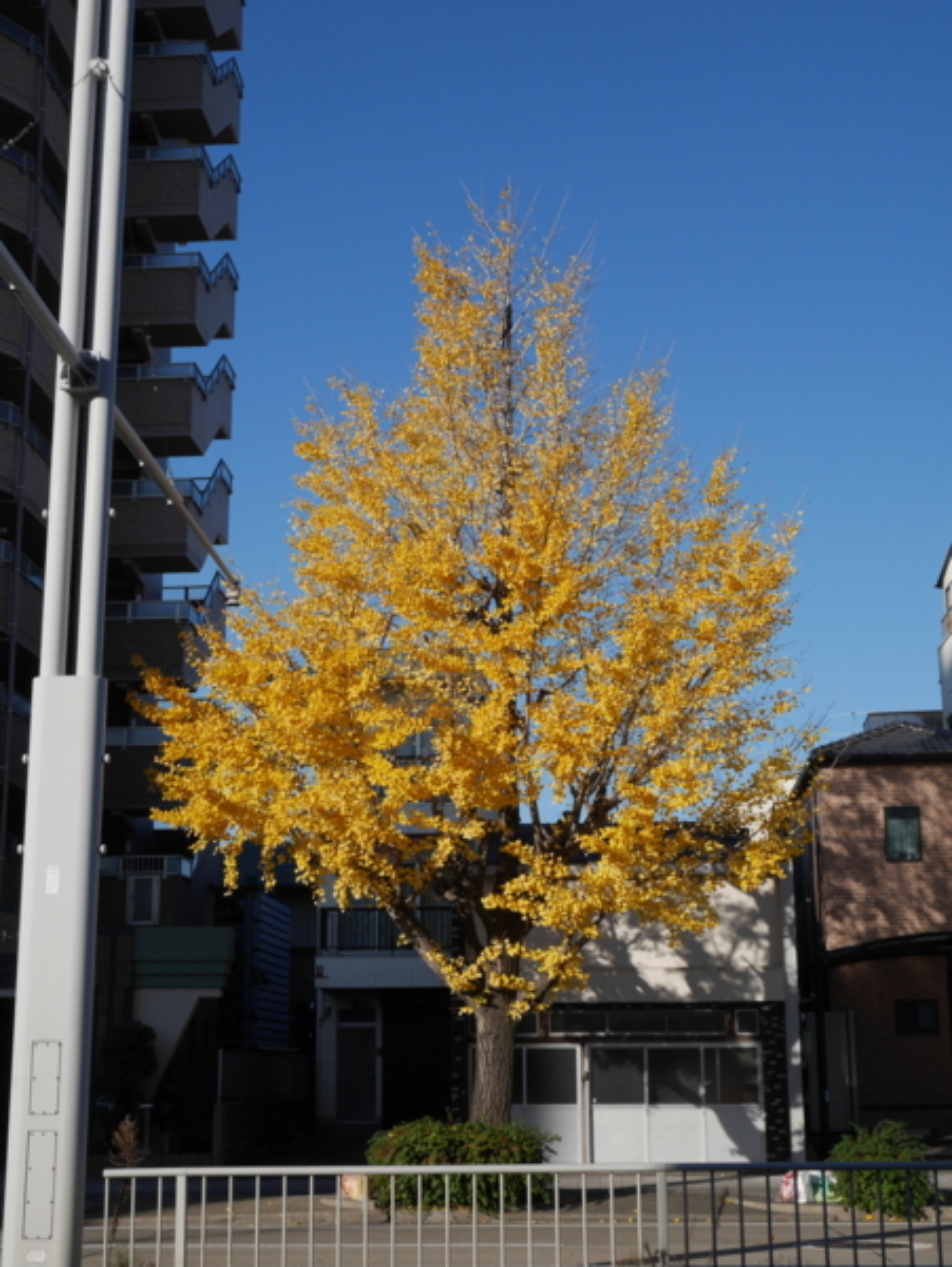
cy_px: 634
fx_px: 1831
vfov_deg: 38.2
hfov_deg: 29.1
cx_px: 476
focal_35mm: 50
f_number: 10
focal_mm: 25
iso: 200
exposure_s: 1/320
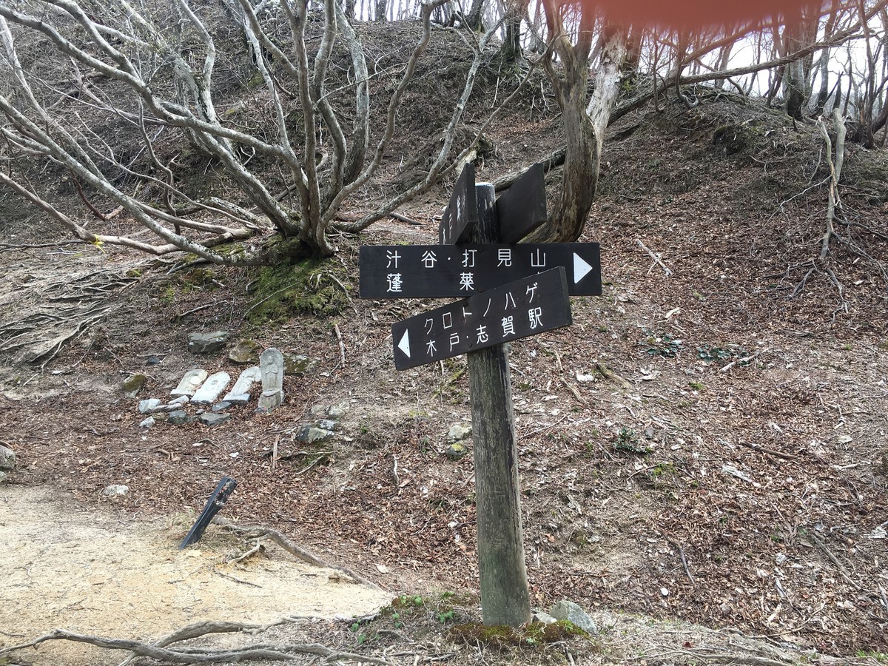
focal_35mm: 29
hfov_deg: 61.7
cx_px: 444
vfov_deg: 48.2
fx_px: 744
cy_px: 333
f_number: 2.2
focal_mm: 4.15
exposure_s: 1/287
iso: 25
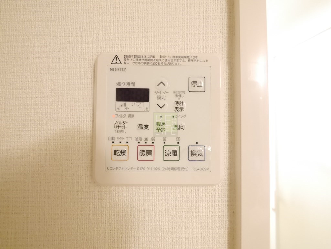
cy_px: 124
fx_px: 134
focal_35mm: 14
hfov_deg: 102.1
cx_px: 166
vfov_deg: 85.7
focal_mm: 7
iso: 3200
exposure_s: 1/15
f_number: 4
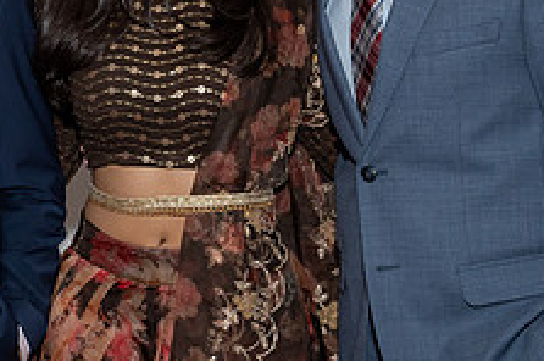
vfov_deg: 9.6
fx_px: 2143
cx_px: 25
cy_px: 101
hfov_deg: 14.3
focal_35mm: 142
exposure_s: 1/250
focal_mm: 32
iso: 500
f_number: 7.1
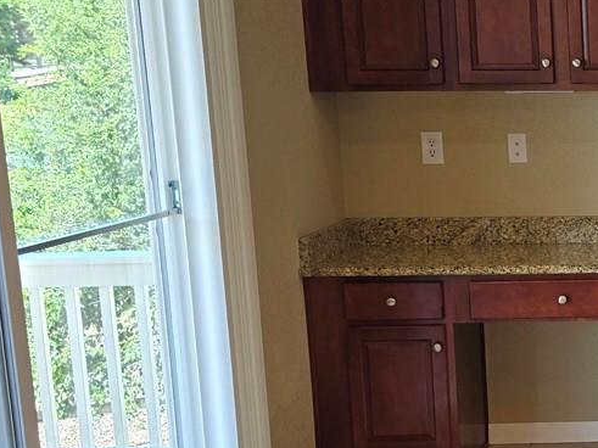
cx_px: 806
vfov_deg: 19.6
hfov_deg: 22.8
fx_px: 1295
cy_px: 295
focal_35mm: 75
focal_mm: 6.3
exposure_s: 1/120
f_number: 1.7
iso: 40
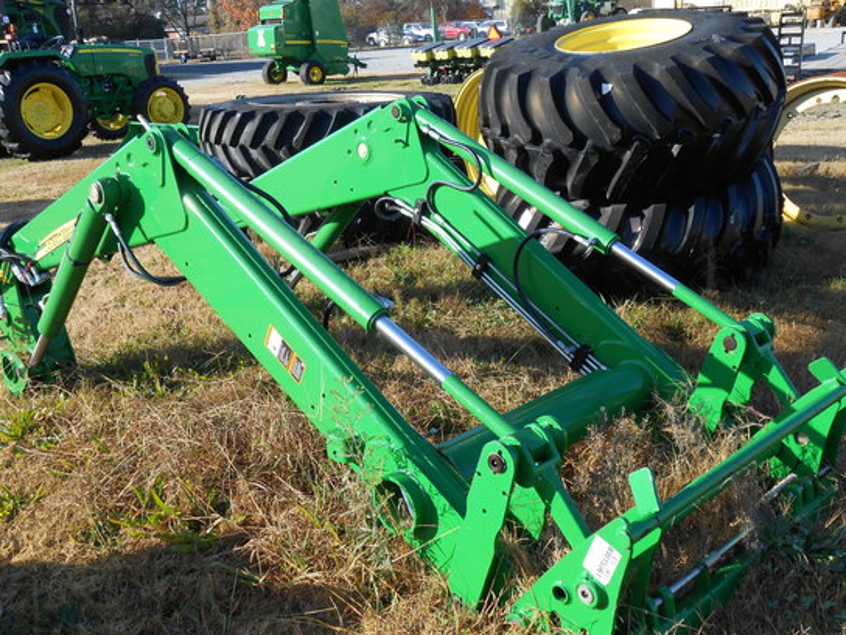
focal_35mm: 38
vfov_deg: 37.7
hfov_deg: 49.0
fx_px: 929
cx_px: 423
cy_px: 318
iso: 80
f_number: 4.2
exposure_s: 1/250
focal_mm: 6.8
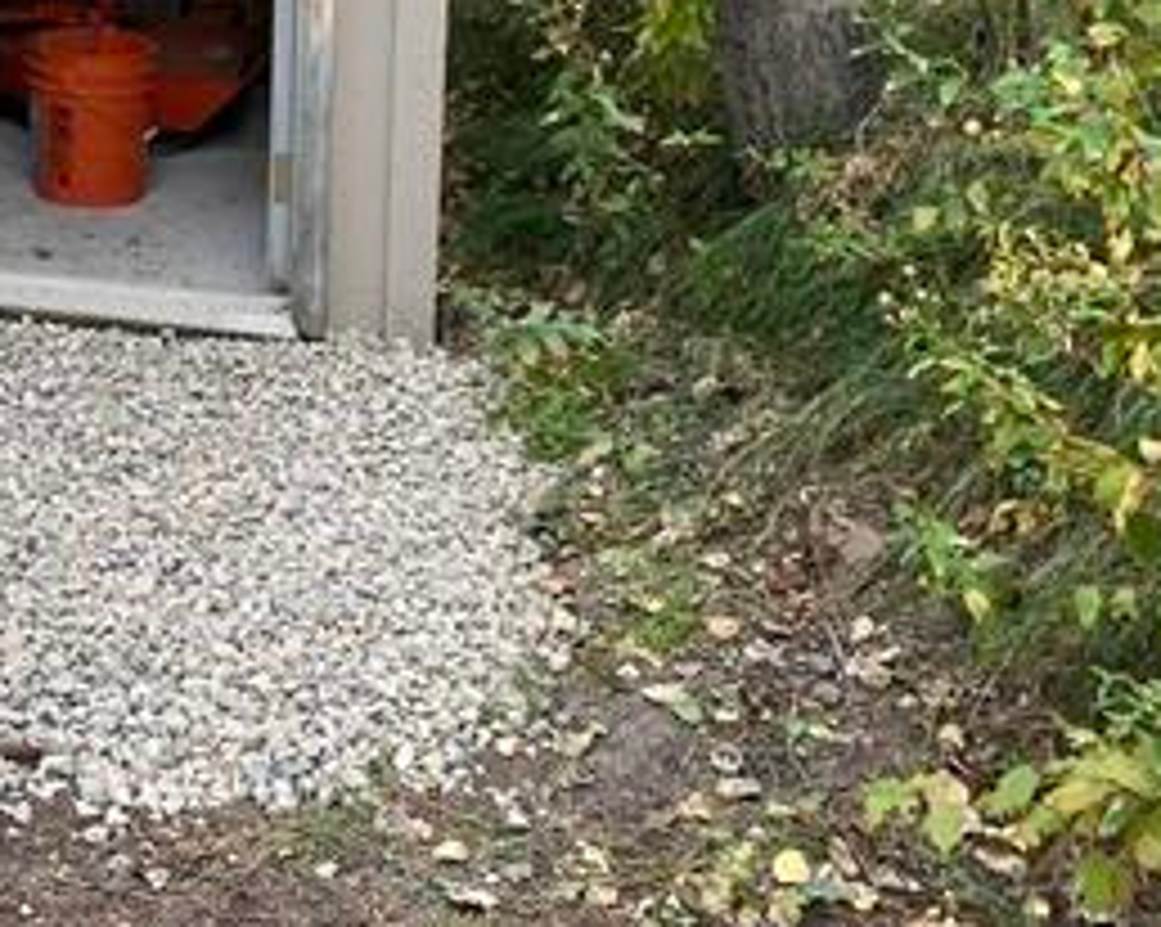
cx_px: -194
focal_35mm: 63
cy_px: -126
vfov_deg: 22.6
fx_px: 2163
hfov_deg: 26.9
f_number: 1.8
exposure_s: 1/122
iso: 50
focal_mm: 4.25
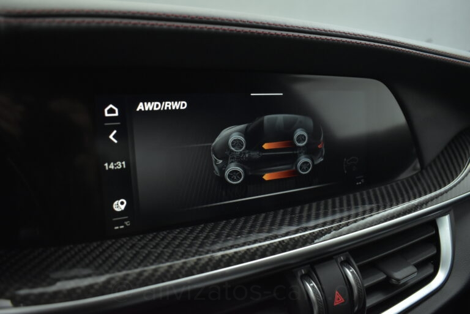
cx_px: 235
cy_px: 157
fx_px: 353
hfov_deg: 67.4
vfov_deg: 48.0
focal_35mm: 27
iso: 1600
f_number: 3.5
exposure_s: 1/80
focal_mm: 18
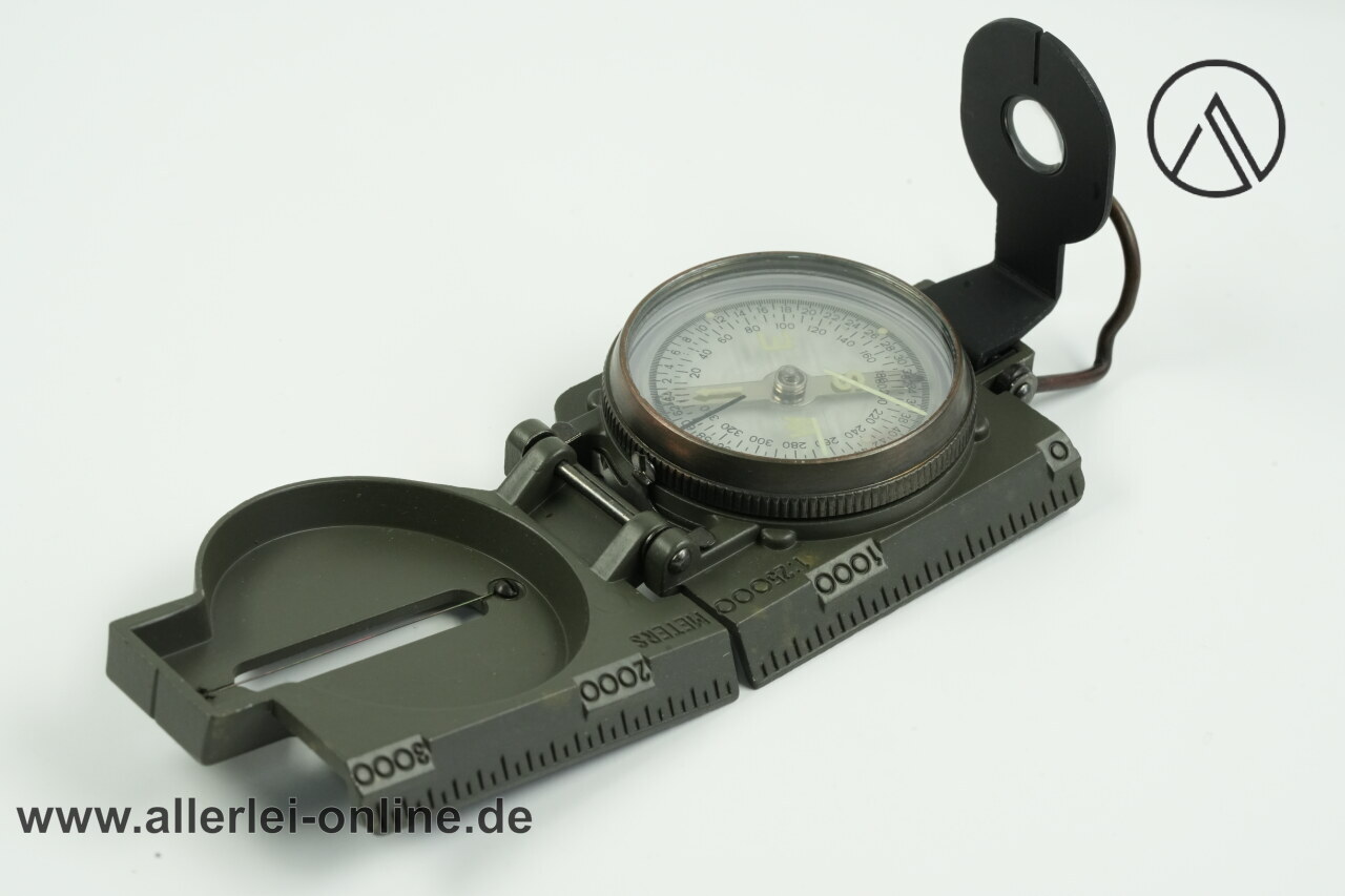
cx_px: 672
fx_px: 3362
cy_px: 448
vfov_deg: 15.2
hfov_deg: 22.6
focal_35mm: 90
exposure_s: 1/50
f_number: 16
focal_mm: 90
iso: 2500
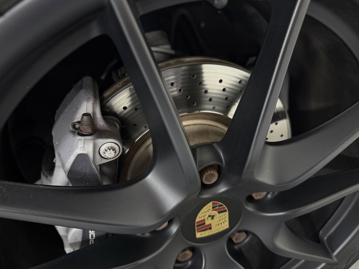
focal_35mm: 24
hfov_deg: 71.6
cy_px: 134
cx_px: 180
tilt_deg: -31.8
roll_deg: +1.9
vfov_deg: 56.8
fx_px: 249
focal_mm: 6.76
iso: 1250
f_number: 1.78
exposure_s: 1/25
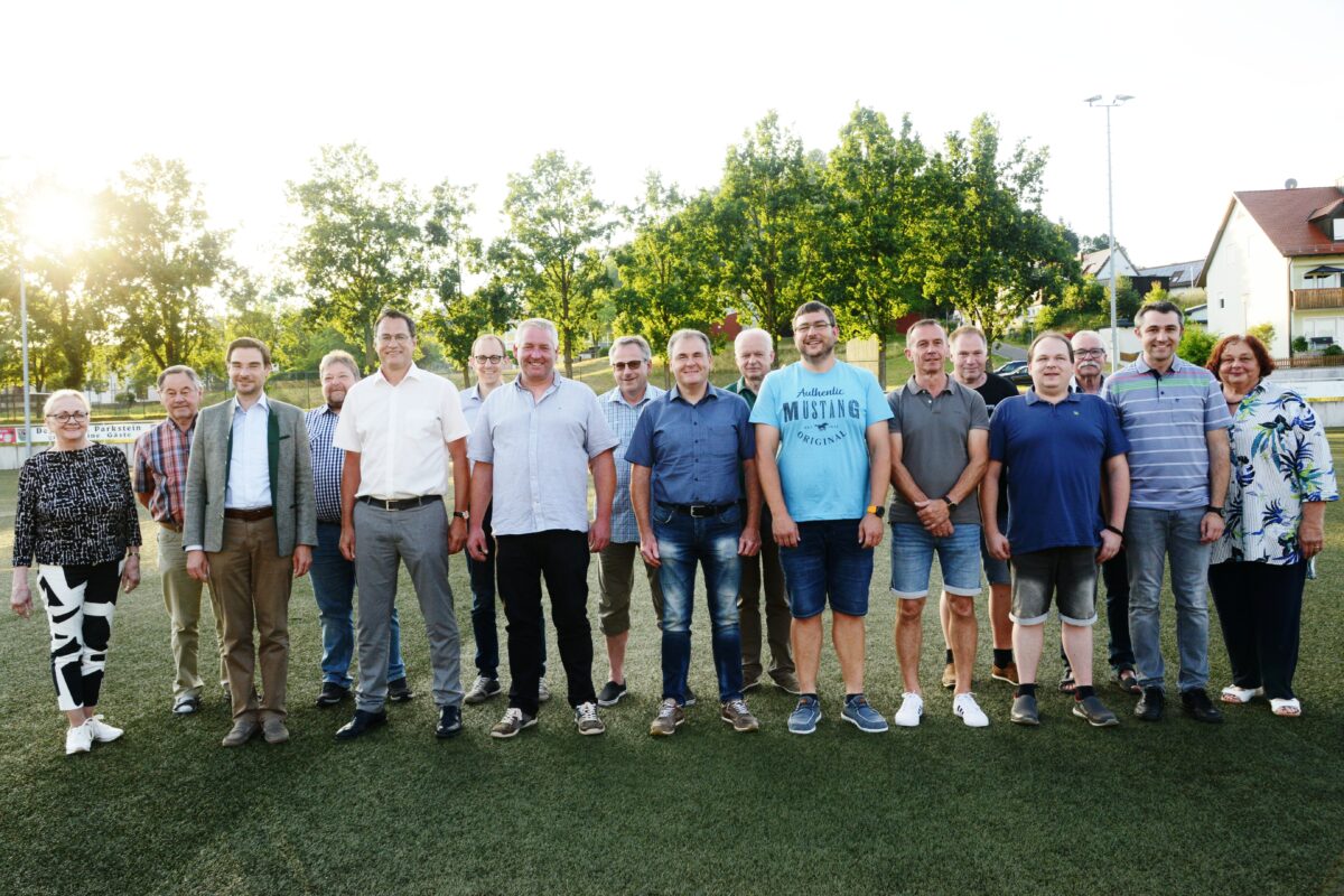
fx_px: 1120
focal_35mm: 30
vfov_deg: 43.6
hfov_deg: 61.9
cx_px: 672
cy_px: 448
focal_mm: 30
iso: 1000
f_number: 10
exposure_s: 1/250
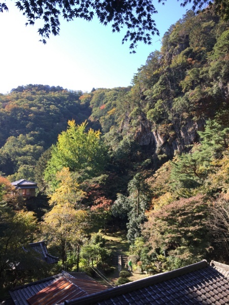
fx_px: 256
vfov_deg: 61.7
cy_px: 152
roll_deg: +1.1
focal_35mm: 29
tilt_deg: +5.4
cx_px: 114
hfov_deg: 48.2
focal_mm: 4.15
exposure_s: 1/338
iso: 32
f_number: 2.2
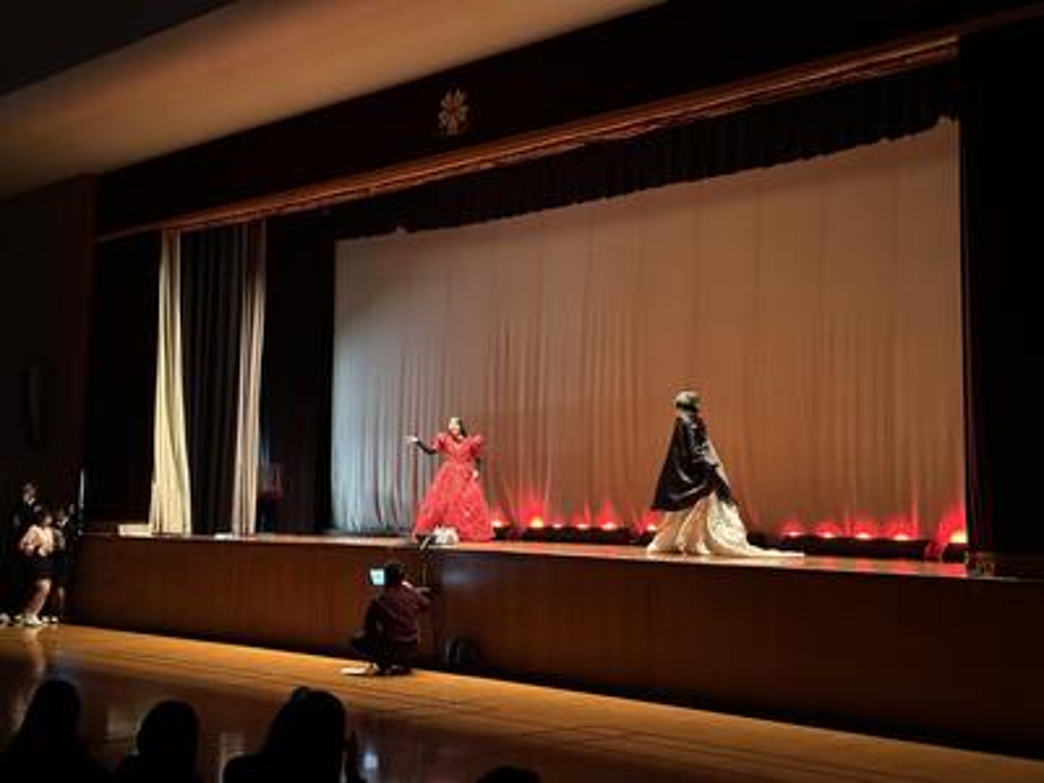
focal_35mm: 48
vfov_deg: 30.3
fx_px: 1448
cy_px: 392
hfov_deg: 39.7
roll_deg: -1.1
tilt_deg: +4.5
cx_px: 522
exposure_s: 1/20
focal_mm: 6.86
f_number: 1.78
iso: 640
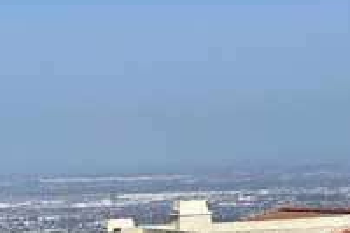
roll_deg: +4.0
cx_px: 236
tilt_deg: -6.9
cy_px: 398
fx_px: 2069
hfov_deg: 9.7
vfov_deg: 6.3
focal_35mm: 213
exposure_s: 1/1845
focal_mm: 7.5
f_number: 2.2
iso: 20
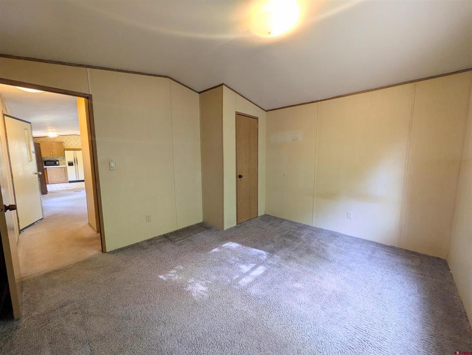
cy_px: 178
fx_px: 191
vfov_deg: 85.7
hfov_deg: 102.0
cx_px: 236
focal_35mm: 14
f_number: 2.2
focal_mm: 1.83
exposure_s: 1/30
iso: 89
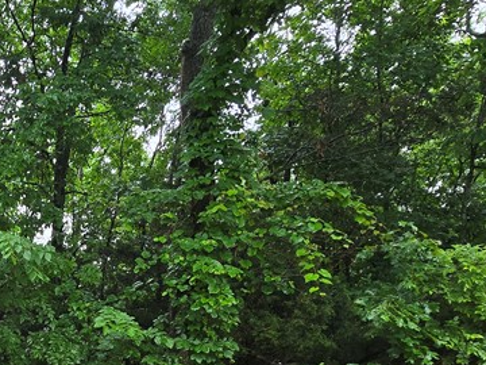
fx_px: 519
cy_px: 385
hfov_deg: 39.6
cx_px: -65
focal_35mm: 37
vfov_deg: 34.3
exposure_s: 1/284
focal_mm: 2.2
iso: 50
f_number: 2.2
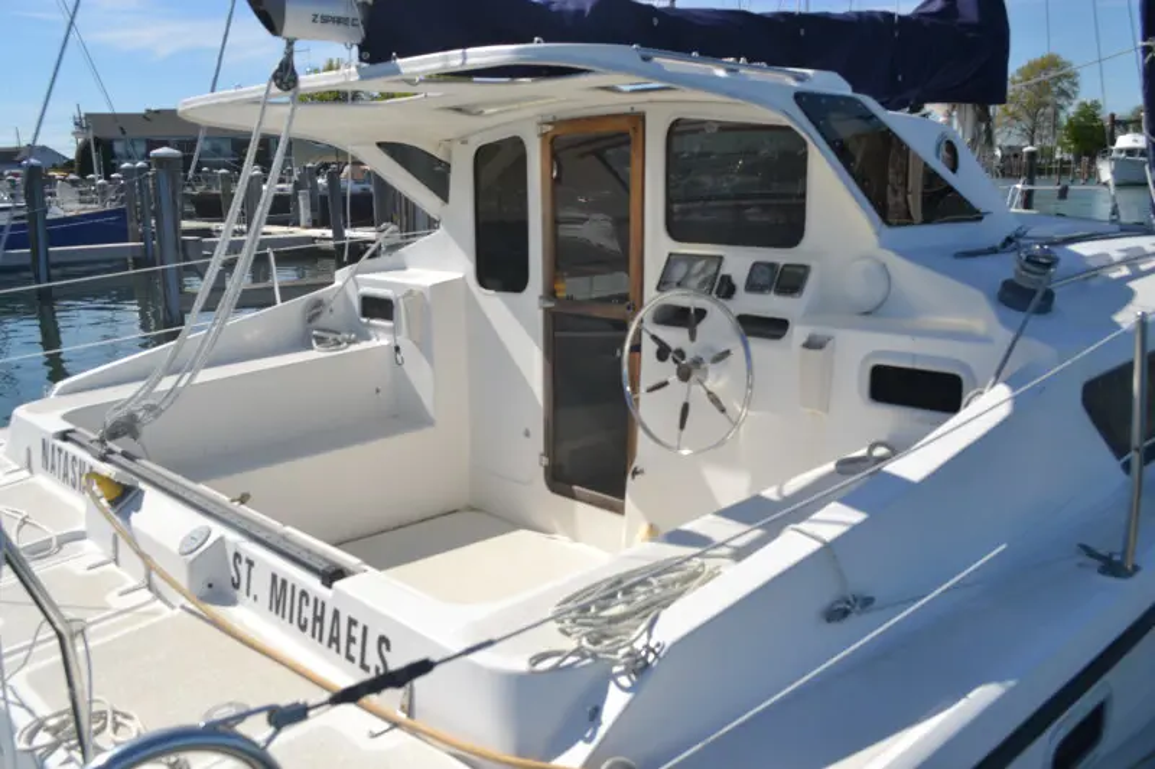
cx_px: 578
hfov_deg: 61.9
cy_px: 384
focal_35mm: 30
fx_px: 962
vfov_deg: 43.6
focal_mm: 20
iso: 100
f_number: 9
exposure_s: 1/320
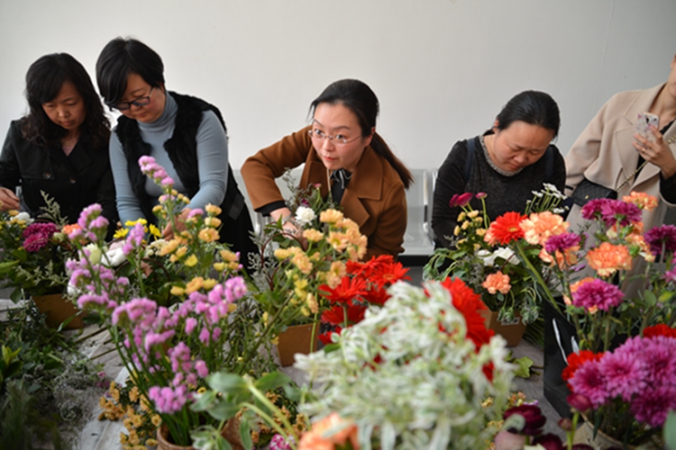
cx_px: 338
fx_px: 451
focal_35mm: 24
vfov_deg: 53.1
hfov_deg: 73.7
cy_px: 225
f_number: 4
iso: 400
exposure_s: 1/60
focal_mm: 24
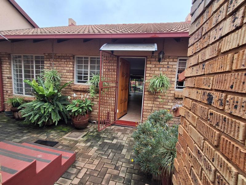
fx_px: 114
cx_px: 123
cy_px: 92
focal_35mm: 16
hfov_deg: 94.5
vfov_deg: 78.1
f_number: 2.2
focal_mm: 1.64
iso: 40
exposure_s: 1/203
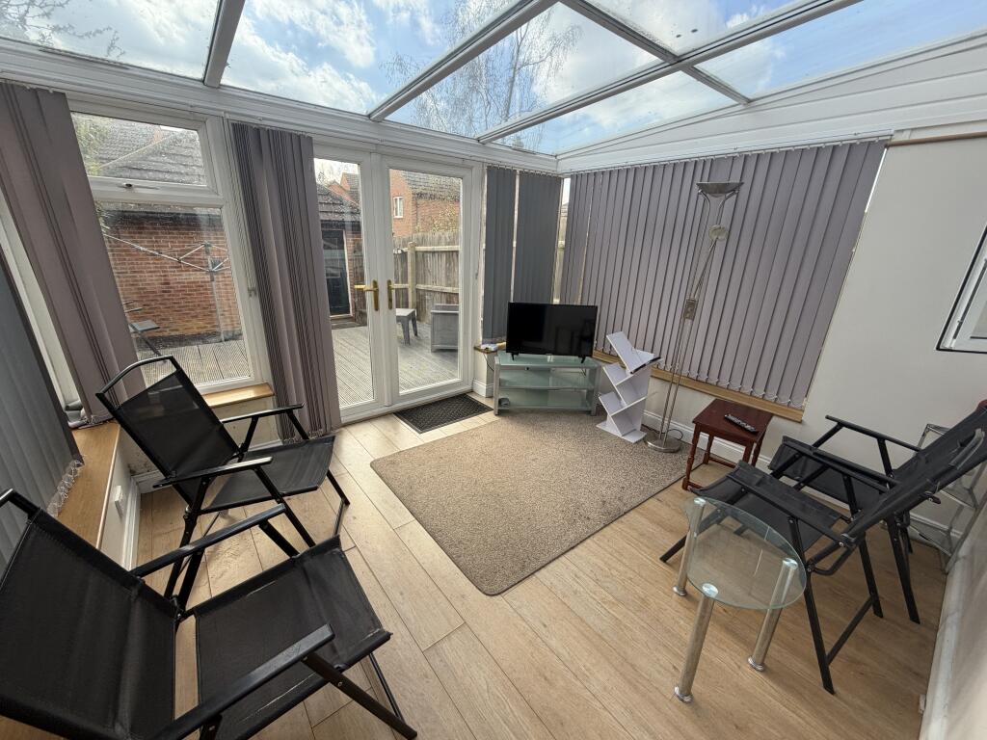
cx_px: 494
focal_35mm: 14
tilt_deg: -18.2
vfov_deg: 85.7
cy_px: 370
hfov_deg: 102.1
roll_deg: -2.1
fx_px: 399
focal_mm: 2.22
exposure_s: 1/200
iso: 40
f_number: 2.2
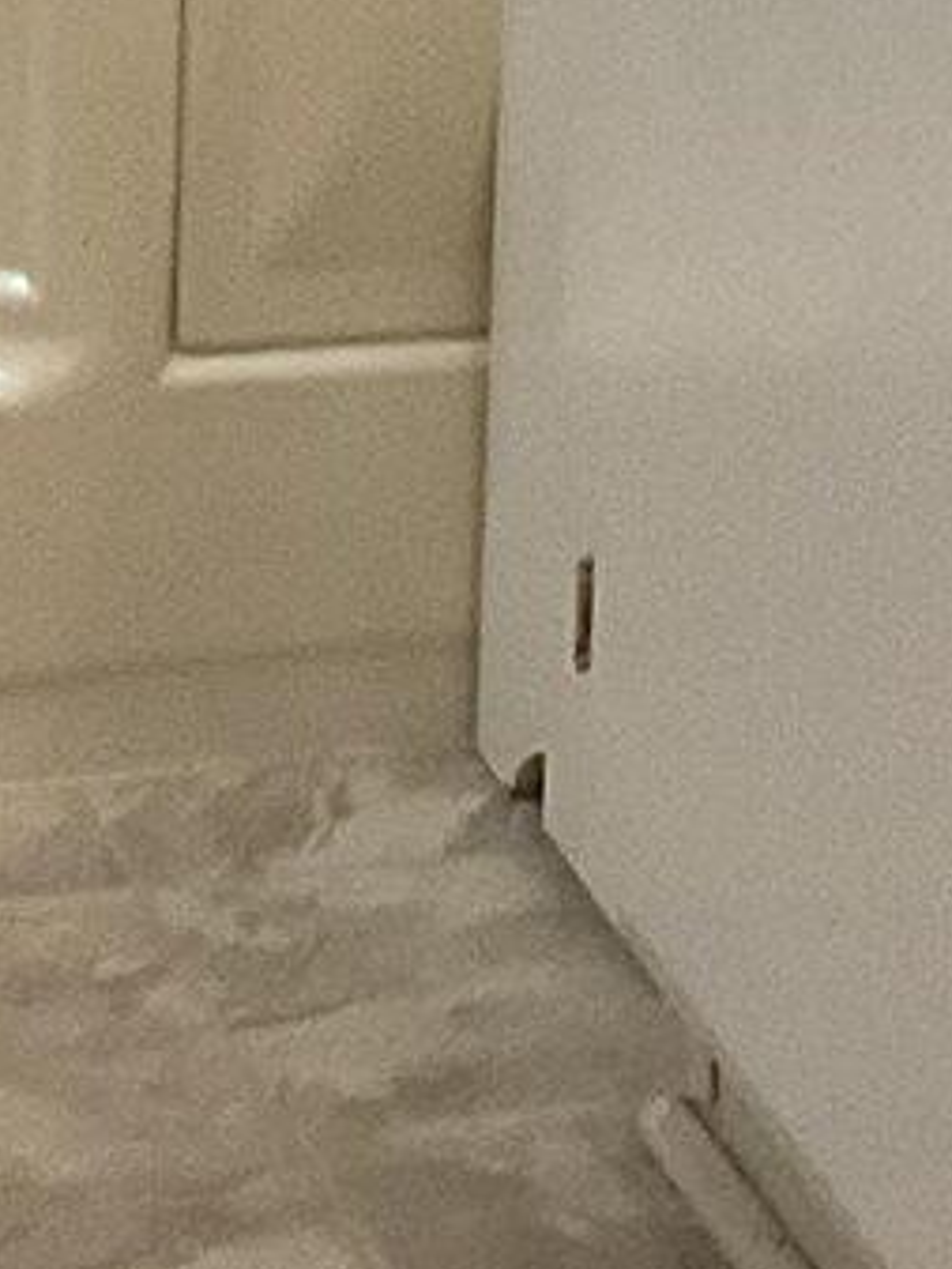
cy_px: -271
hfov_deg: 7.5
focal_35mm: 198
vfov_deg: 9.8
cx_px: 230
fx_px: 7256
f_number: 1.8
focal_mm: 3
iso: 200
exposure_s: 1/60
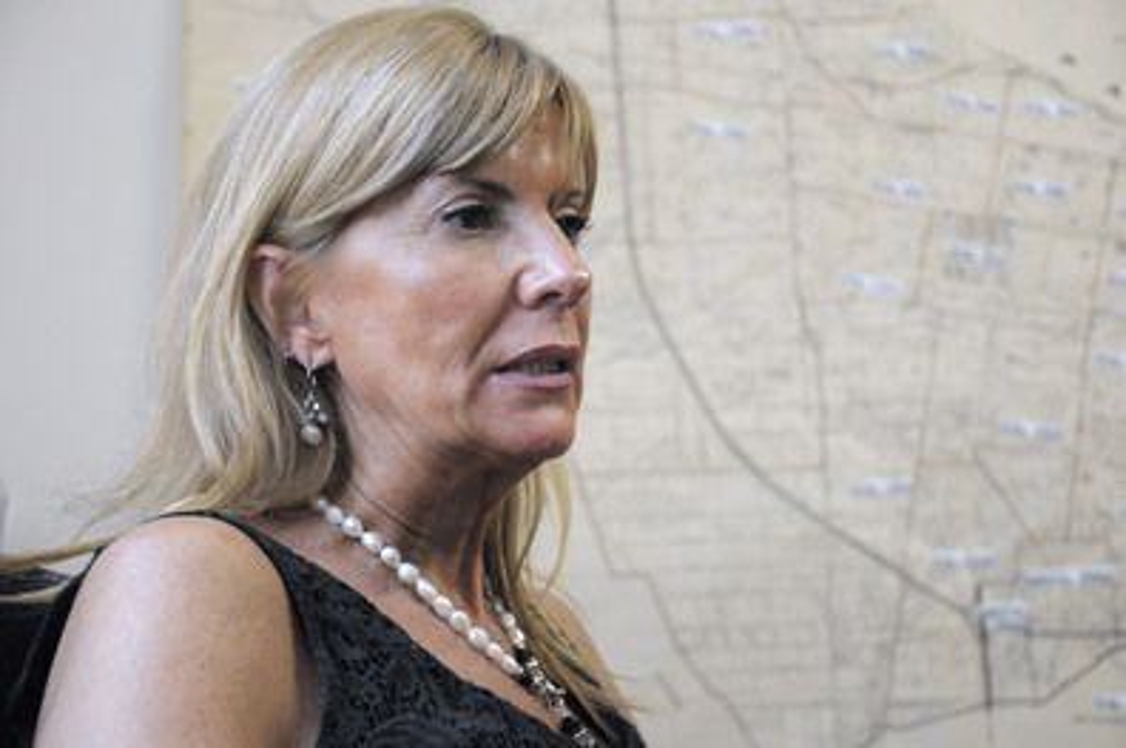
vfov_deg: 18.1
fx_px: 2343
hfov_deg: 27.0
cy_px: 374
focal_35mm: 75
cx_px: 563
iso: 1600
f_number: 4.8
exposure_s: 1/90
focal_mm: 50
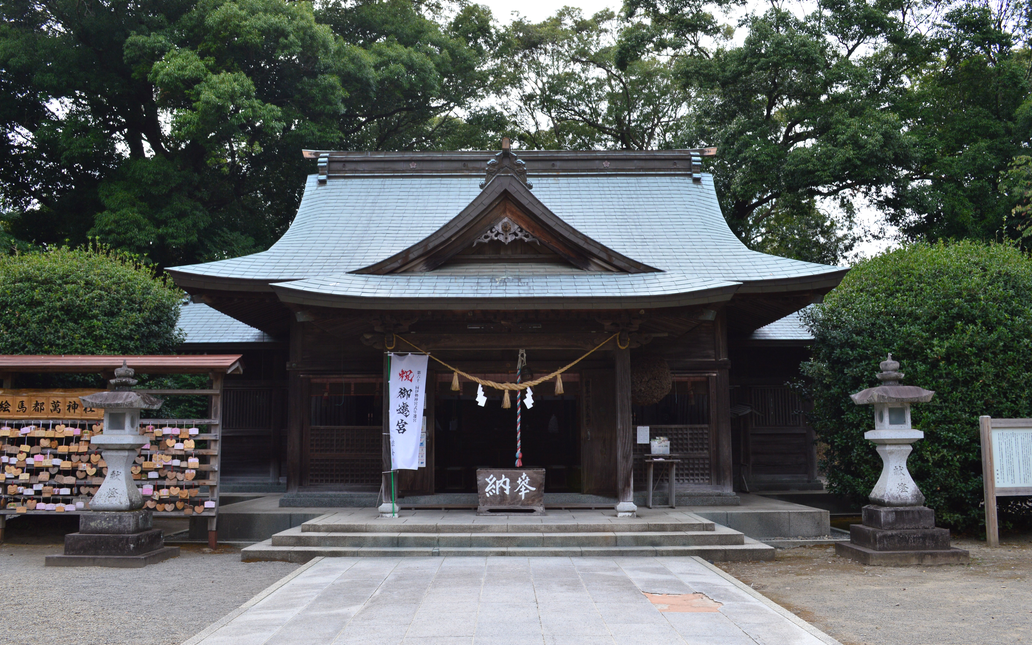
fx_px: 872
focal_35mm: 31
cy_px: 300
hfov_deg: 61.2
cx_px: 514
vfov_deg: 40.6
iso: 200
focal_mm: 20
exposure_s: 1/200
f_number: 7.1
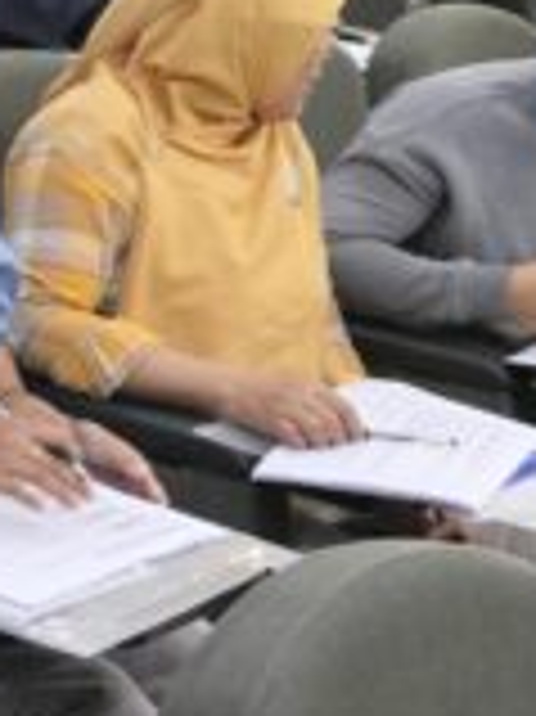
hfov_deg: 12.4
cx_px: -518
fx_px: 2191
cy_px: 196
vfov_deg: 18.5
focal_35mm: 106
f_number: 2.8
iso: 1000
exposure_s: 1/80
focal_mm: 12.8
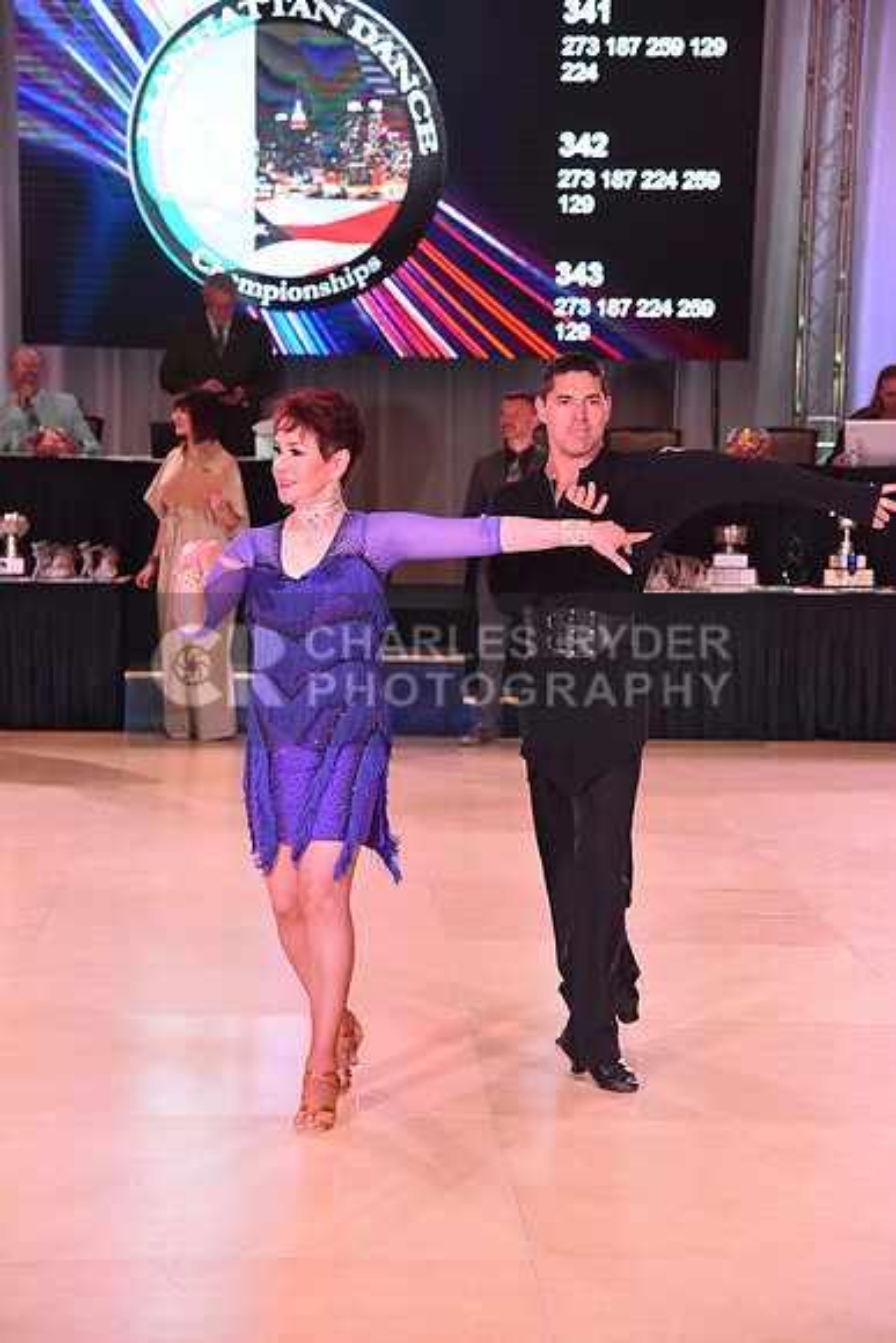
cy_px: 672
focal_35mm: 86
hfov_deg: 15.9
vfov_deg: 23.6
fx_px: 3209
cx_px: 448
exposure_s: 1/250
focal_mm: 86
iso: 2500
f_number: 5.6
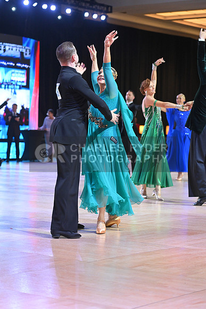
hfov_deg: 14.4
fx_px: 815
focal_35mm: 95
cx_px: 103
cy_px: 154
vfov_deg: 21.5
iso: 2000
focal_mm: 95
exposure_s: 1/250
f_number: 4
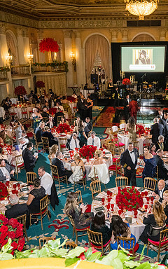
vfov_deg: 52.7
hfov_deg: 34.0
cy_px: 135
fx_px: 271
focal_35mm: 37
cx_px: 119
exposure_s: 1/200
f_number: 3.2
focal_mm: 24
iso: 2500
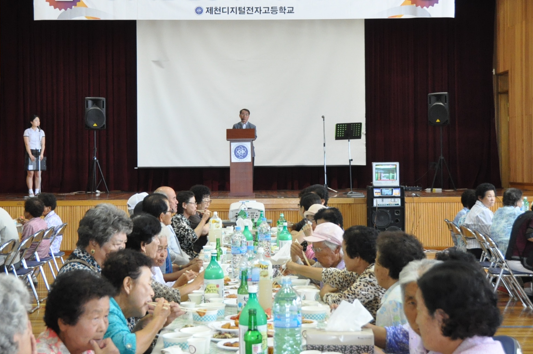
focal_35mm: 57
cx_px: 259
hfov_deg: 35.3
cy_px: 149
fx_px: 838
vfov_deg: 23.8
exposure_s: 1/100
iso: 2000
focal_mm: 27
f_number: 4.5
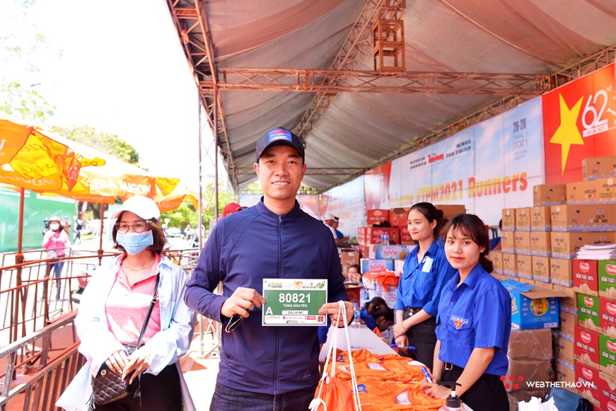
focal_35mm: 31
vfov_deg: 42.3
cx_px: 314
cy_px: 204
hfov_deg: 60.3
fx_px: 530
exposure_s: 1/320
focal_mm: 30
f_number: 5
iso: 400
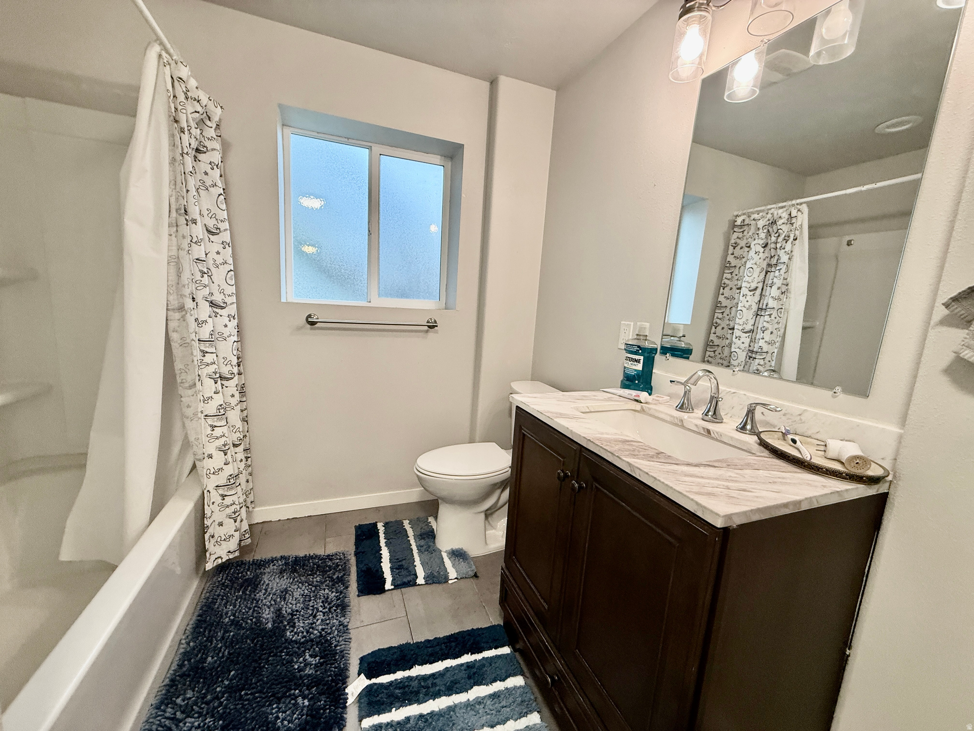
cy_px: 366
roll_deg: -4.0
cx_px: 487
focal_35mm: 14
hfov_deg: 102.1
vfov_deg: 85.7
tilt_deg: -8.9
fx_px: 394
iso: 200
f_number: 2.2
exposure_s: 1/60
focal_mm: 2.22
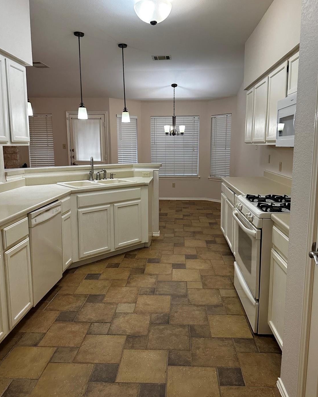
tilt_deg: -7.8
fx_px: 306
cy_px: 188
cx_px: 163
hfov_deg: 54.9
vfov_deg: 66.0
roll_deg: +0.5
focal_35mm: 26
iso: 200
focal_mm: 6.86
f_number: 1.78
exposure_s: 1/120
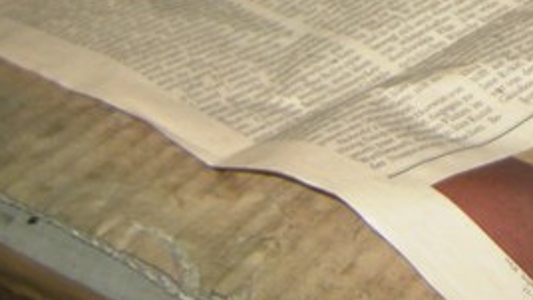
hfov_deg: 22.4
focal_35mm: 91
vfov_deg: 12.1
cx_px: 553
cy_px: -258
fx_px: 1287
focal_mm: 4.7
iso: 64
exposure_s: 1/30
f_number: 2.8
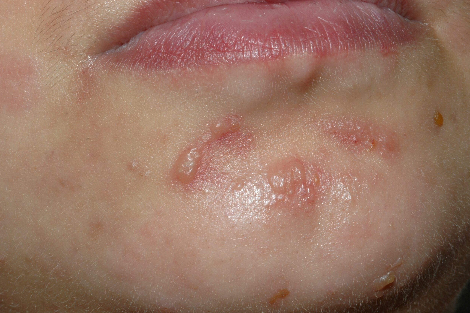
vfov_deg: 15.0
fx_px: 1188
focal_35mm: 91
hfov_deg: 22.4
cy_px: 156
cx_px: 236
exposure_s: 1/60
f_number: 40
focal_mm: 60
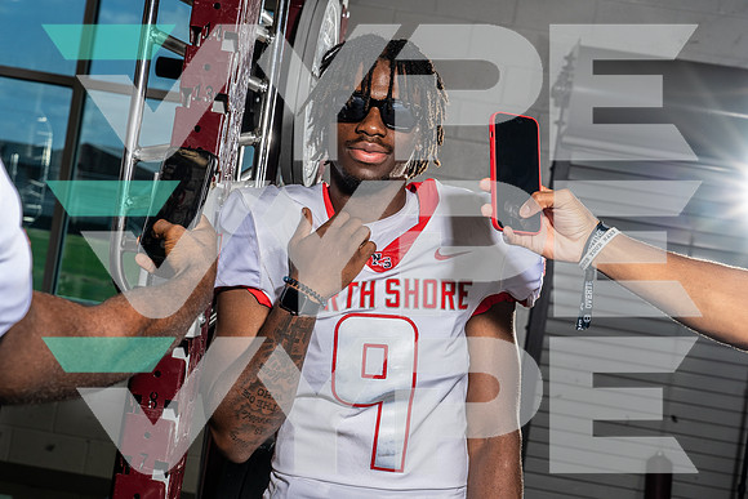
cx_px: 374
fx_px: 1226
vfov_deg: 23.0
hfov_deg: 33.9
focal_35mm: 59
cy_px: 250
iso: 320
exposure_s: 1/250
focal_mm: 59
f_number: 8
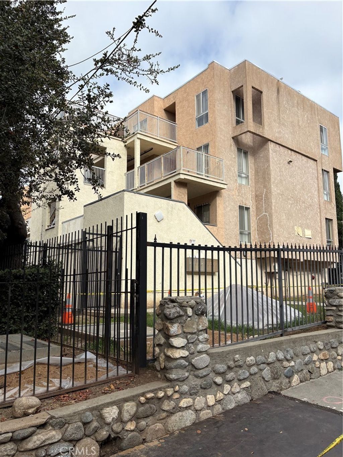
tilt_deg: +9.3
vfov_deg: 67.3
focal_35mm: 26
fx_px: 343
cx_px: 172
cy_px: 228
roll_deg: -0.4
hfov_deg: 53.1
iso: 50
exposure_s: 1/2538
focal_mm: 5.96
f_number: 1.6
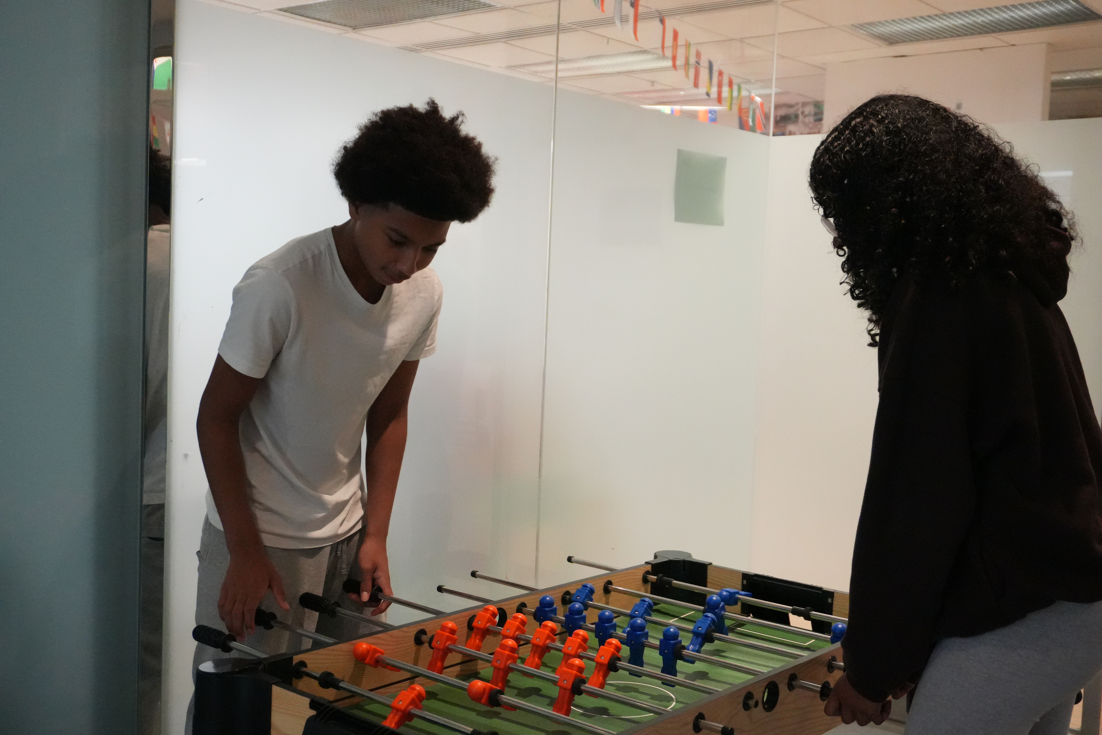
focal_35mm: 38
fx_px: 1148
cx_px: 551
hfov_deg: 51.3
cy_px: 368
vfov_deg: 35.5
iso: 6400
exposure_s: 1/320
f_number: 4.5
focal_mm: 25
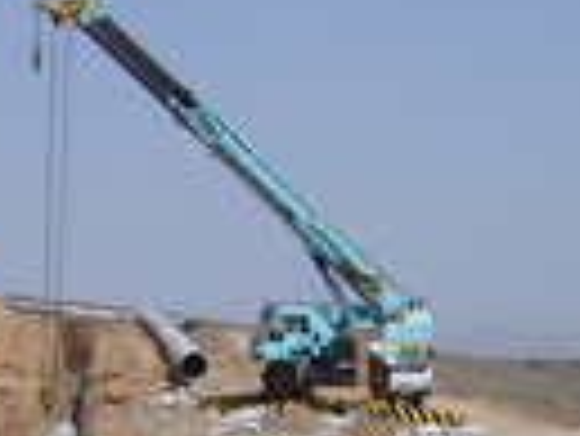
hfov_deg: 19.4
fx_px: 1644
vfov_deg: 14.6
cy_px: 528
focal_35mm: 98
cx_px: 0
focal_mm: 6
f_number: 4.8
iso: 80
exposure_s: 1/1000
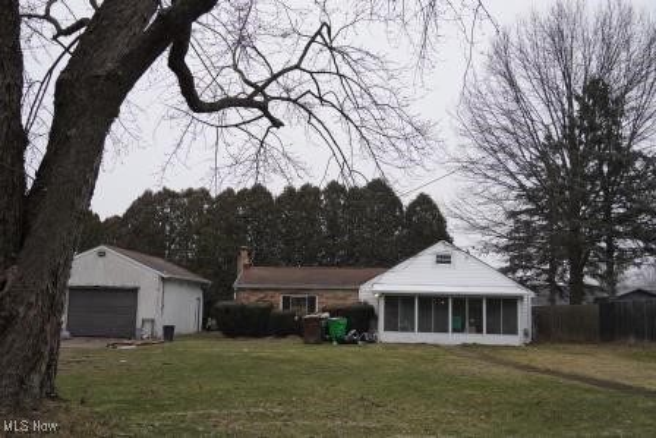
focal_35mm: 34
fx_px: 629
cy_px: 219
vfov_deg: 38.4
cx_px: 328
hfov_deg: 55.1
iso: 200
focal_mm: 23
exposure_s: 1/160
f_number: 4.5
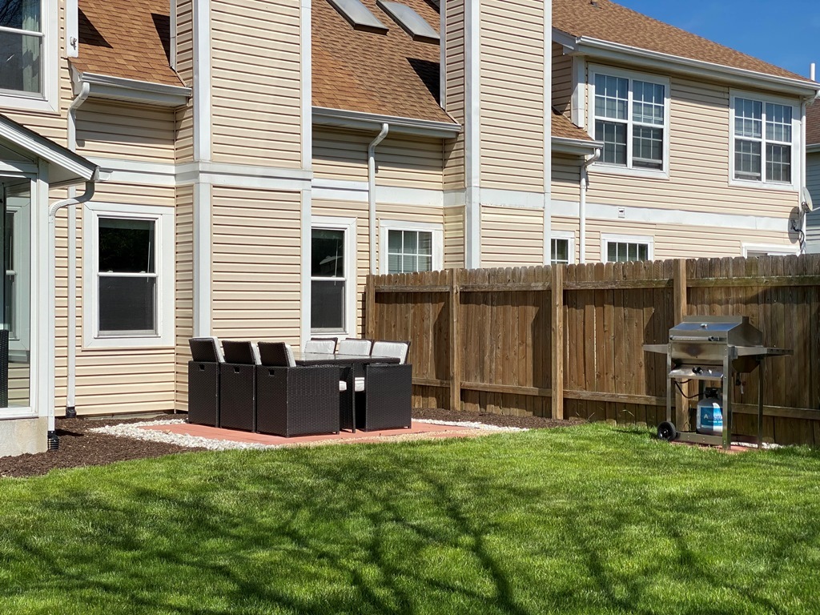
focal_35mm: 52
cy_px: 308
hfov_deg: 36.8
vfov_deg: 28.0
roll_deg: -0.1
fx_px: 1232
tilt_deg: +0.2
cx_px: 410
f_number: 2
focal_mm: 6
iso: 20
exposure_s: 1/2083
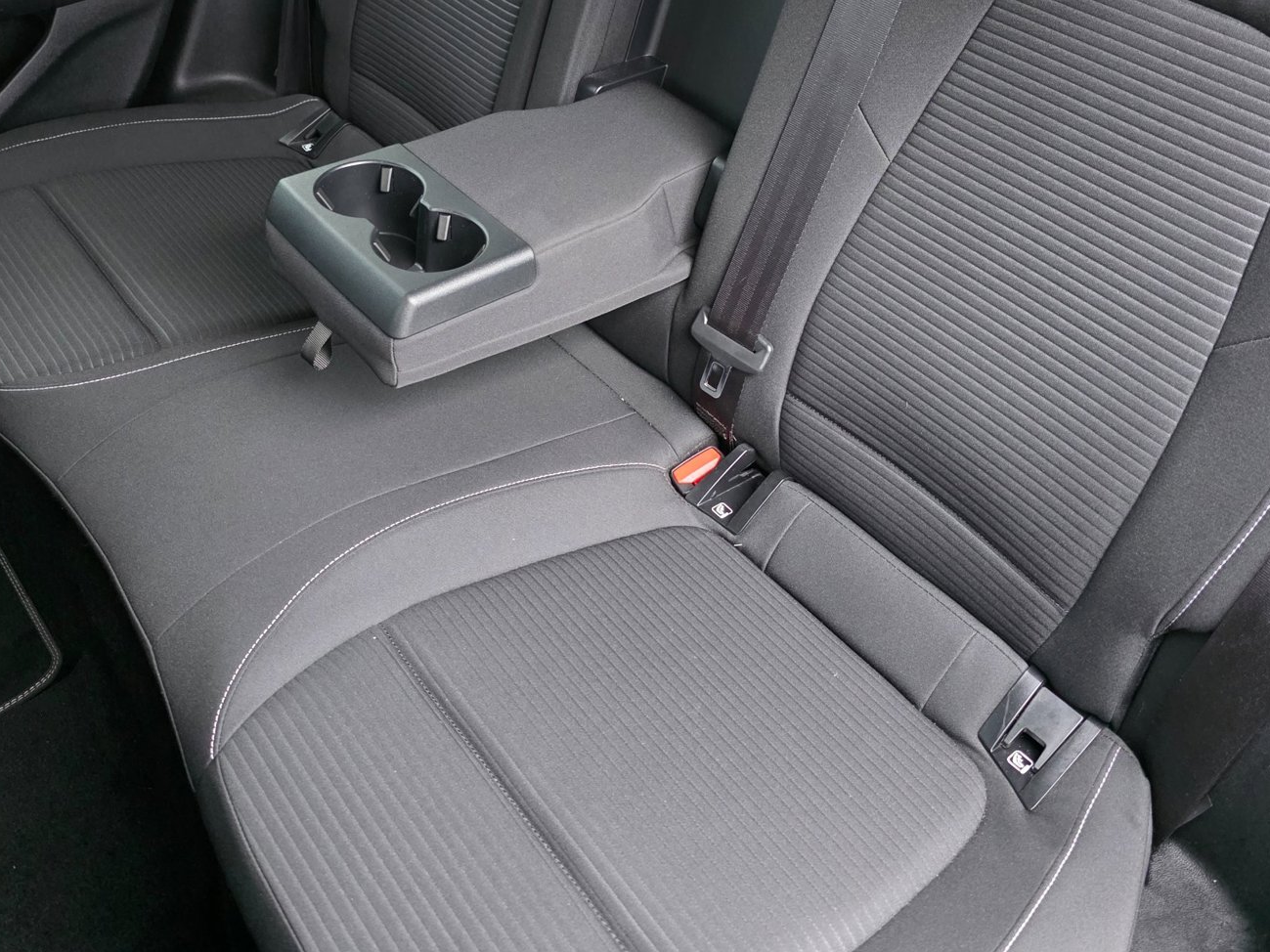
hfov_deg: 53.9
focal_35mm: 34
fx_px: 1247
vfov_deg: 40.7
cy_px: 249
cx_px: 586
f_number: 1.7
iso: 2000
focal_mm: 6.3
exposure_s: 1/100
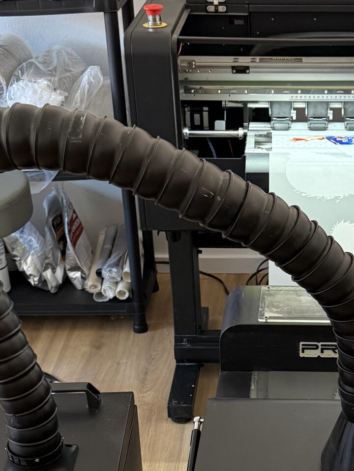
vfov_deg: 30.1
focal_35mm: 64
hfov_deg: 22.6
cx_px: 291
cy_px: 301
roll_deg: +0.2
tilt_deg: -30.1
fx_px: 873
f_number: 1.78
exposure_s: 1/60
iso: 320
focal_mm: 6.76
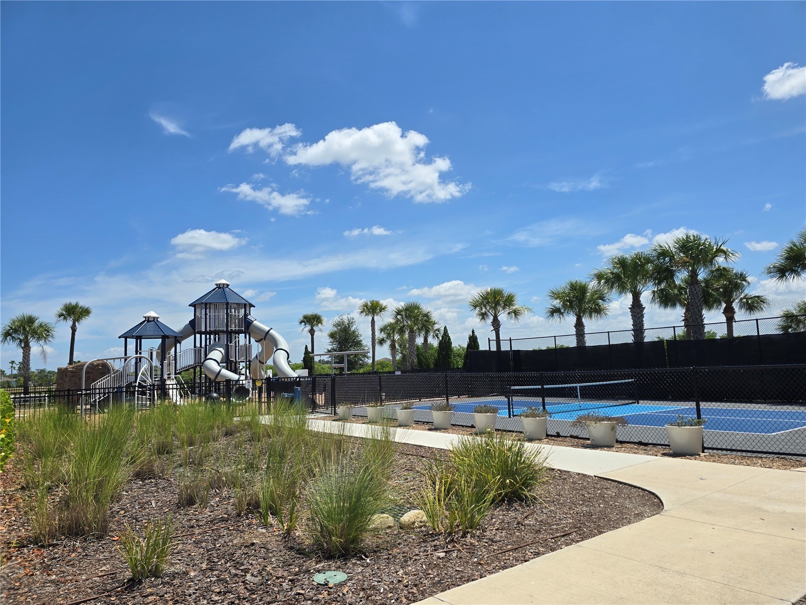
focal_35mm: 23
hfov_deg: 73.9
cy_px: 302
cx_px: 403
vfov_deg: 58.9
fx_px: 536
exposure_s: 1/1228
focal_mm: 6.3
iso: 12
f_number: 1.7
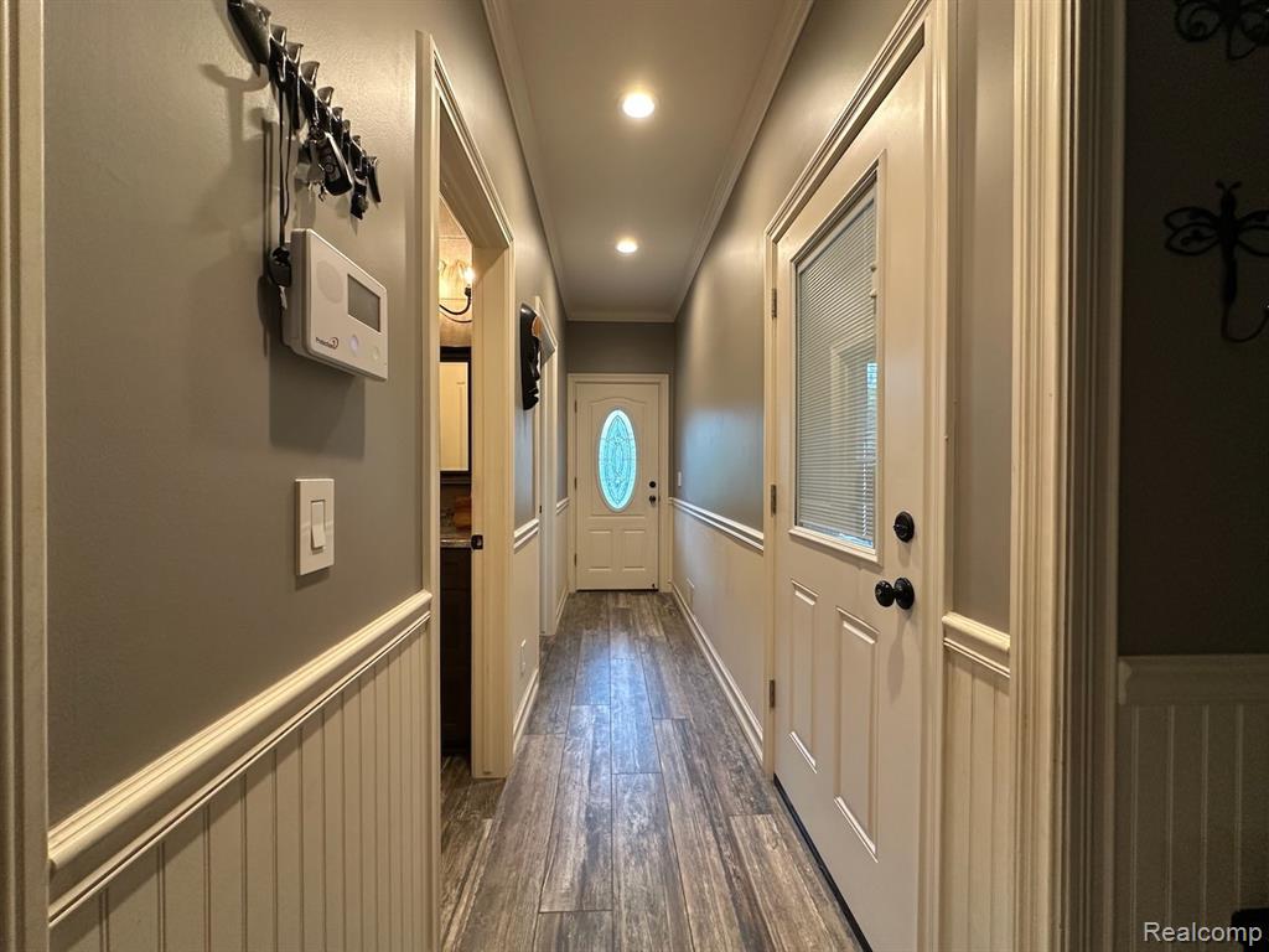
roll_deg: -0.4
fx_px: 513
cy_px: 476
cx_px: 634
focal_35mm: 14
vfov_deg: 85.7
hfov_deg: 102.1
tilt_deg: -0.5
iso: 250
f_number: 2.2
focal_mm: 2.22
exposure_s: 1/60
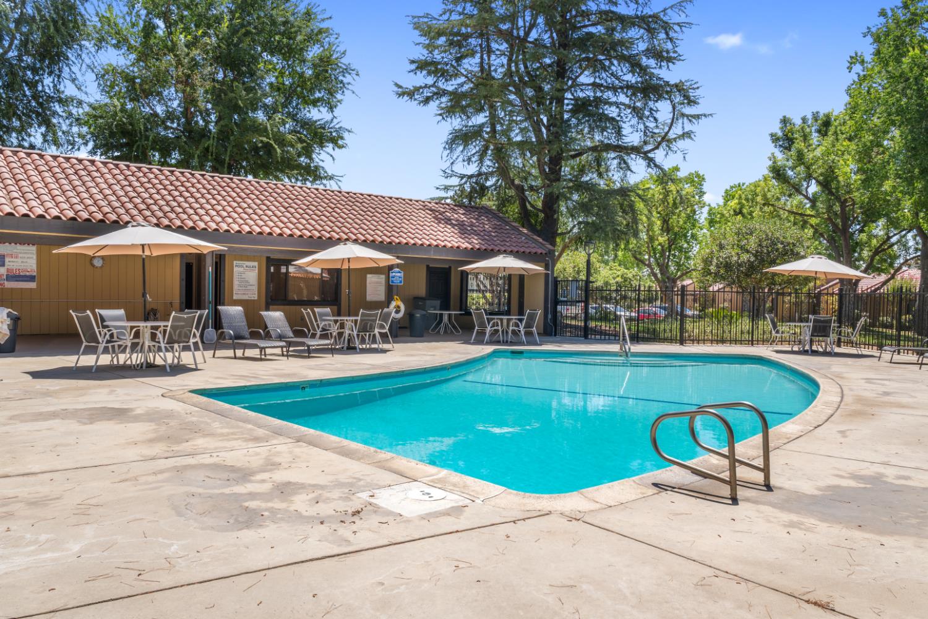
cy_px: 310
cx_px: 464
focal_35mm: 27
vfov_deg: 47.9
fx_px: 696
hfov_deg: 67.4
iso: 100
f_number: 8
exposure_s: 1/80
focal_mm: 18
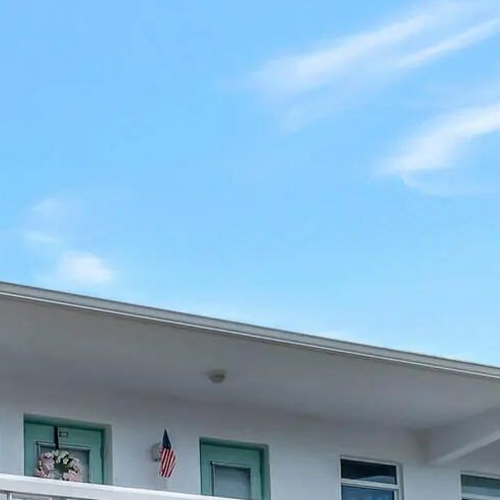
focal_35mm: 67
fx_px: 1095
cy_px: 574
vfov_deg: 23.8
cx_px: -6
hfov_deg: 24.5
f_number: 8
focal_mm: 10
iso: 1100
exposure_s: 1/640
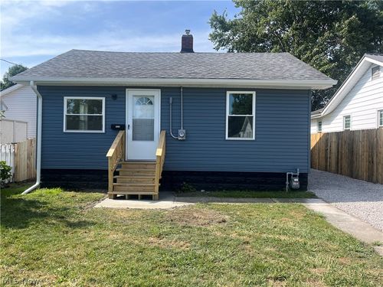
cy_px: 144
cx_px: 192
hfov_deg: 67.3
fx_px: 288
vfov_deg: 53.1
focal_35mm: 26
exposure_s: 1/1404
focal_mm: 5.1
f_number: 1.6
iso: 50
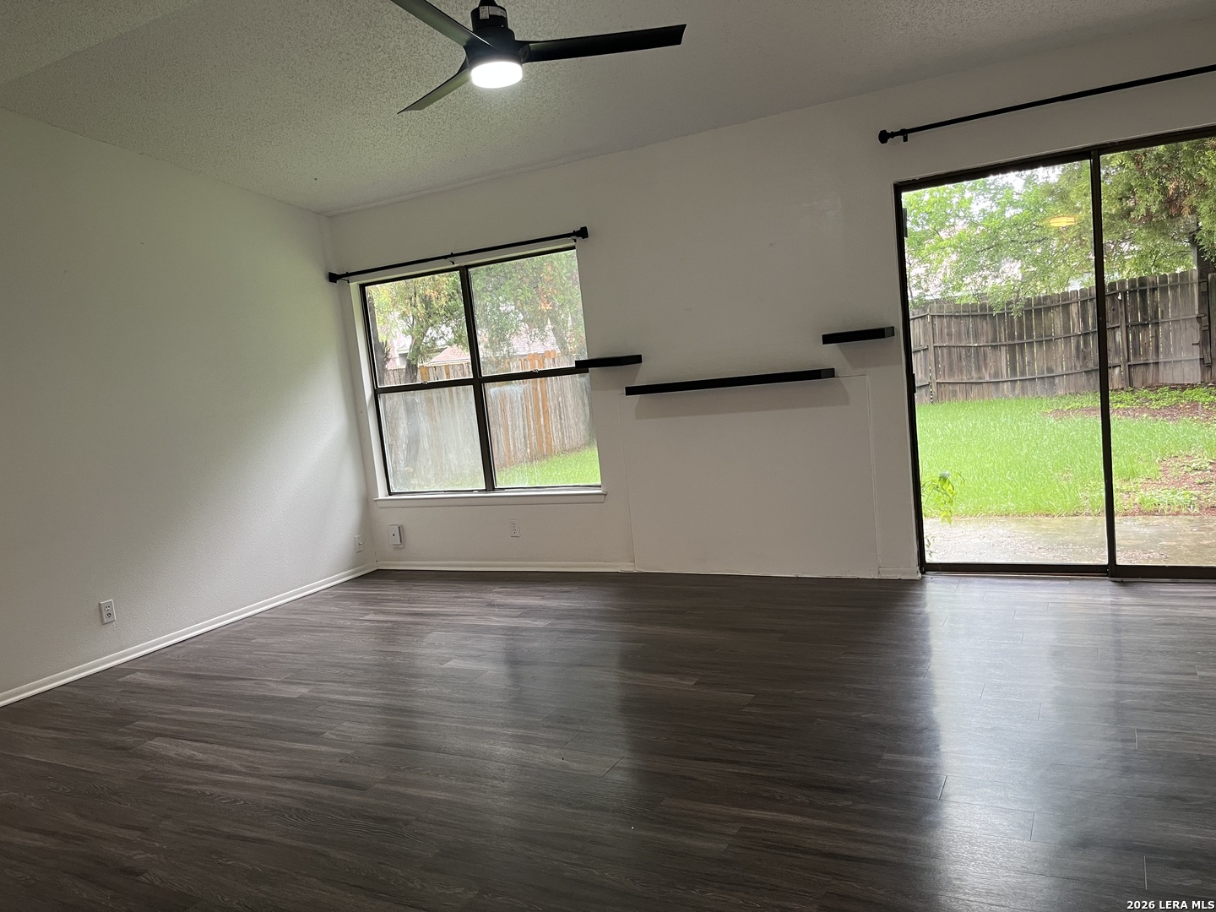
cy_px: 456
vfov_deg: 53.1
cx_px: 608
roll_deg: +6.0
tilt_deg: -6.5
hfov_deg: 67.3
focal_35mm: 26
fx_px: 913
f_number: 1.6
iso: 80
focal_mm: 5.1
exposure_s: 1/60
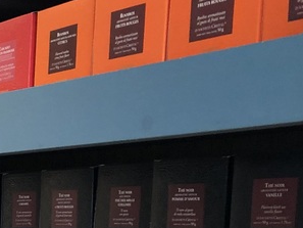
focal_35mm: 113
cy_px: 327
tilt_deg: -6.4
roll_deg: -1.1
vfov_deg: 12.5
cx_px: -277
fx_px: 990
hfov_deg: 14.7
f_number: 1.8
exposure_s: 1/17
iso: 40
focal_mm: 4
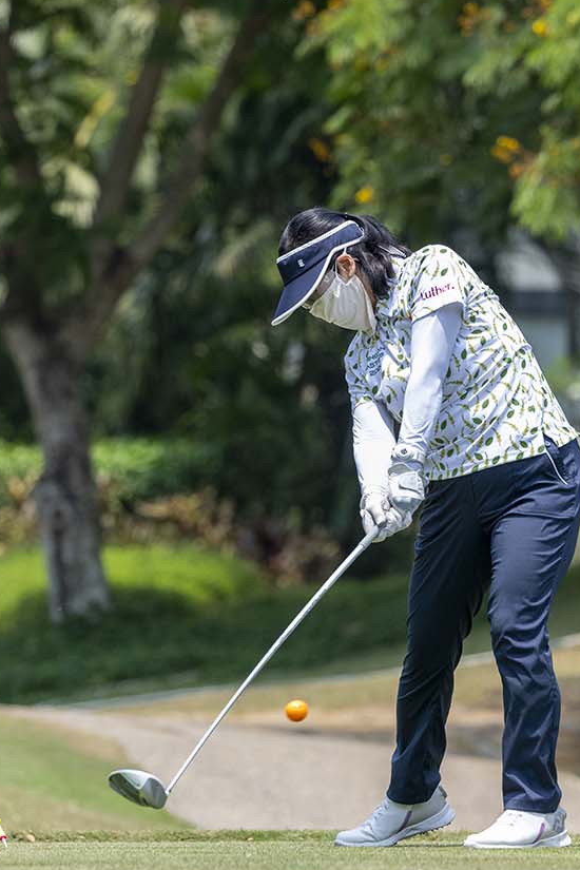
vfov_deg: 5.9
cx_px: 339
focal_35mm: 349
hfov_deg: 3.9
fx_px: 8434
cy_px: 374
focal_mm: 200
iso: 900
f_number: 4.5
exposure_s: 1/3200
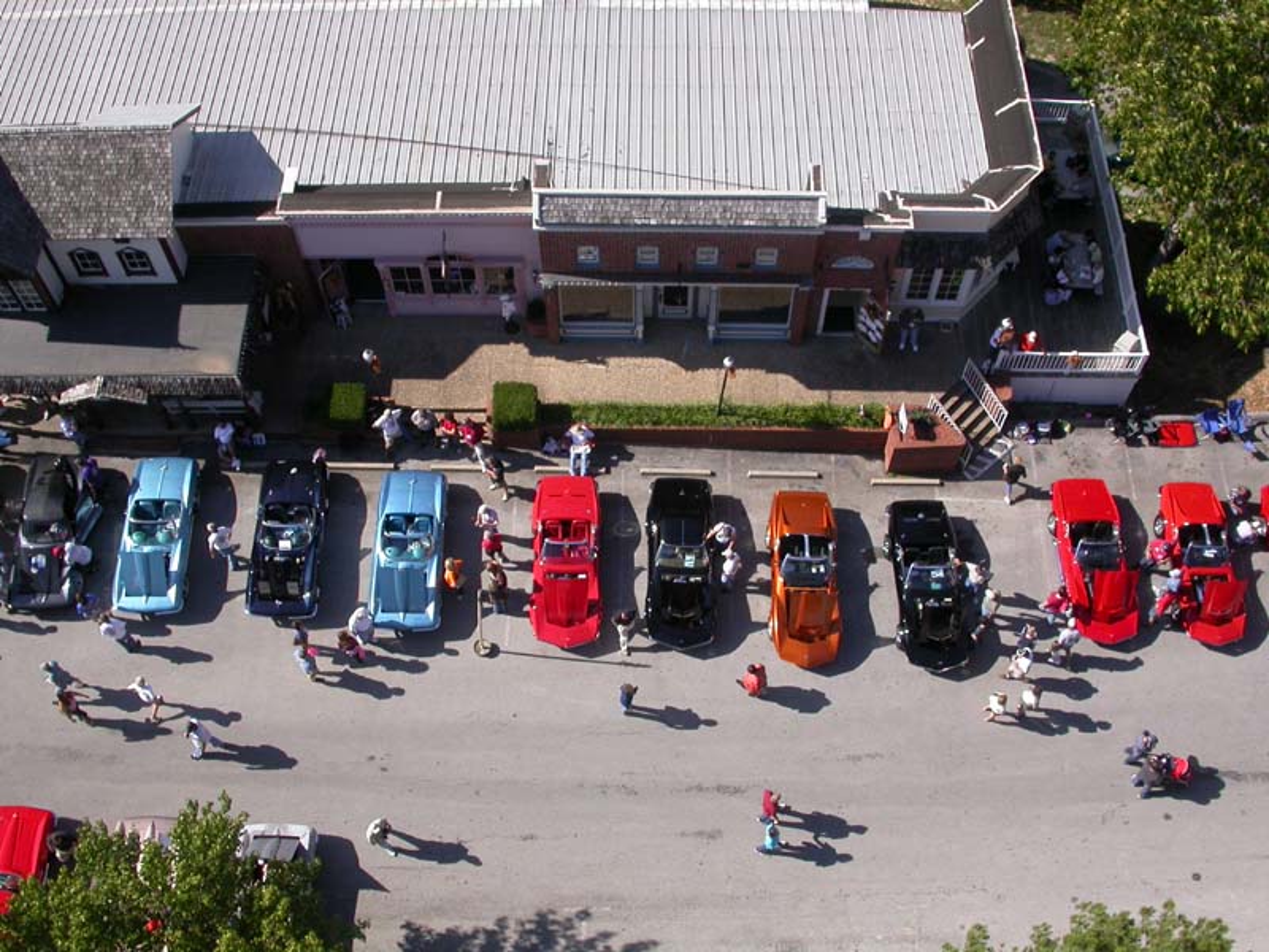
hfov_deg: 49.0
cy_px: 476
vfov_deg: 37.7
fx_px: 1393
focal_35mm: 38
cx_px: 634
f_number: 6.7
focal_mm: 7.85
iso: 100
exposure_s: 1/295
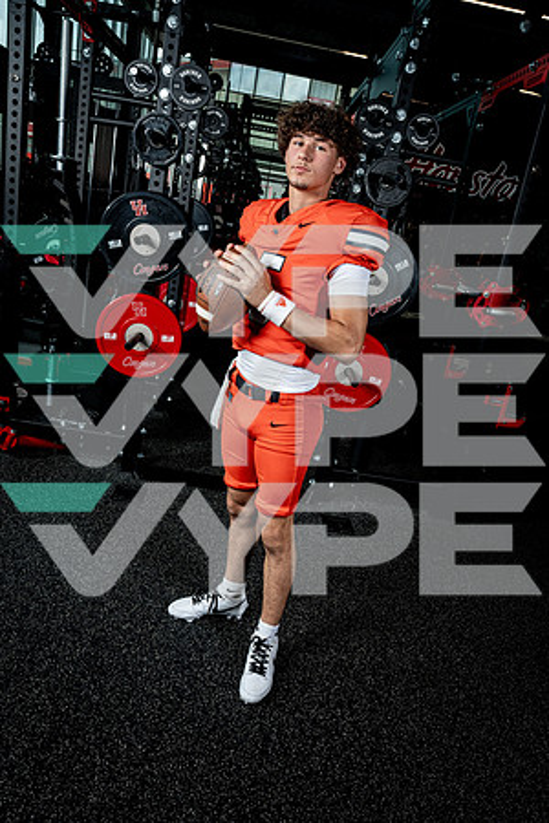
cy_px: 412
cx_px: 274
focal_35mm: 28
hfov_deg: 46.4
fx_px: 640
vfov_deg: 65.5
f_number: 9
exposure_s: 1/250
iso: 640
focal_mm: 28
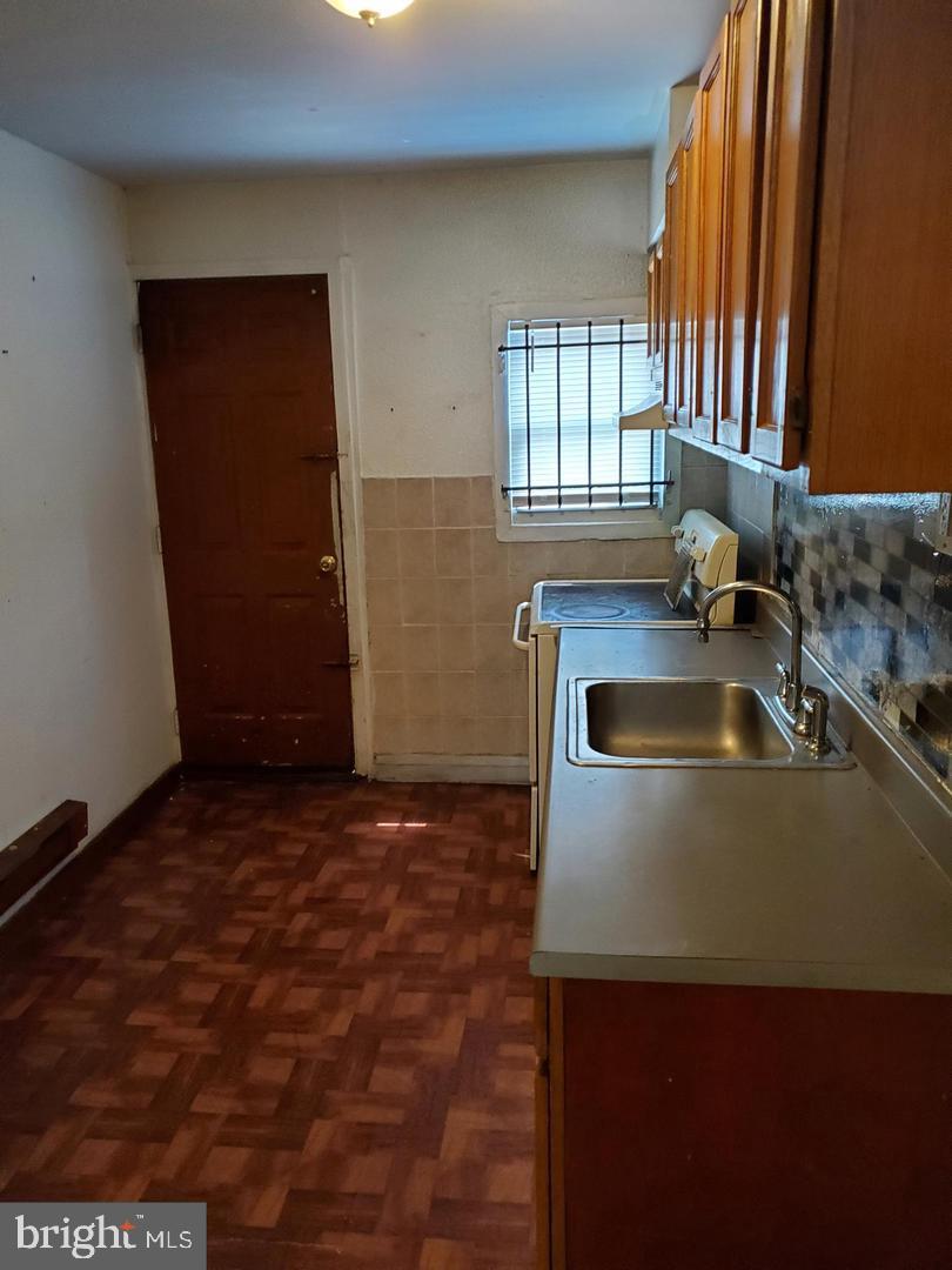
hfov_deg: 53.1
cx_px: 476
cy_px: 635
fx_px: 953
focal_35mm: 26
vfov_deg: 67.3
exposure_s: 1/59
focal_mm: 4.3
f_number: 1.5
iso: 400
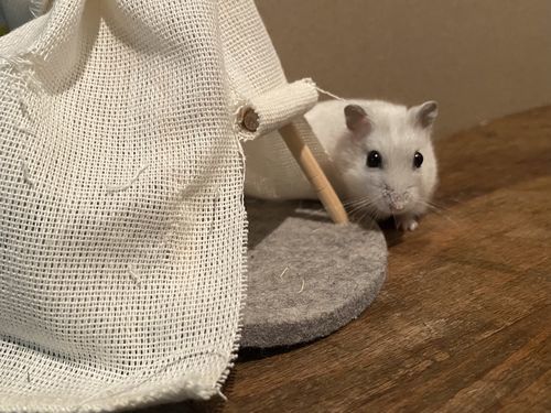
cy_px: 206
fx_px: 414
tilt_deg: -19.5
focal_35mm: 26
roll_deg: +2.9
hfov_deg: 67.3
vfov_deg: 53.1
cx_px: 276
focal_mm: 4.25
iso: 500
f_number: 1.8
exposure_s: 1/30
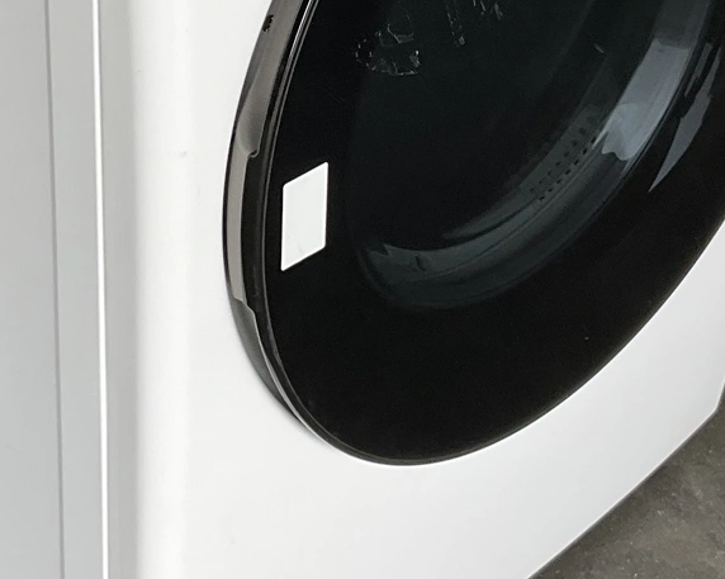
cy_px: -11
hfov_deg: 19.4
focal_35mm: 99
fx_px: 2123
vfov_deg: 15.2
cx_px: 284
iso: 25
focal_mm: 3
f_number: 1.8
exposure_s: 1/259
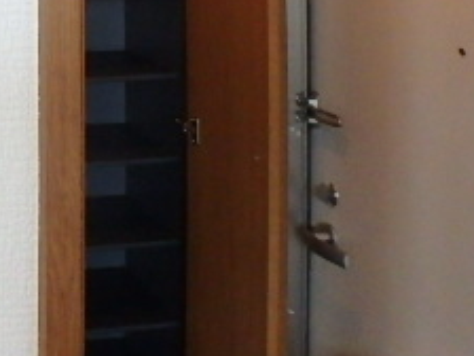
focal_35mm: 60
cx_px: -146
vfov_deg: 22.1
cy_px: -97
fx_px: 822
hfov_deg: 27.0
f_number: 3.5
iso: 800
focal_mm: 3.7
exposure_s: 1/100
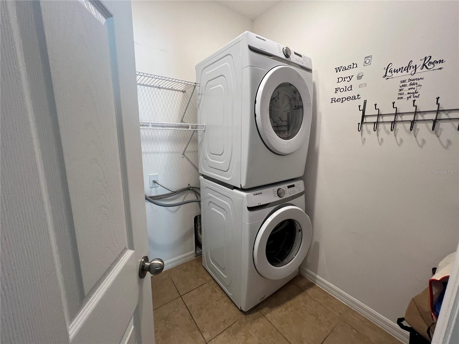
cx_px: 230
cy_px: 172
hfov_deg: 106.2
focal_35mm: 13
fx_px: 172
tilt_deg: -11.3
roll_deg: -0.7
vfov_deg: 89.9
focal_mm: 1.57
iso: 200
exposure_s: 1/120
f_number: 1.8
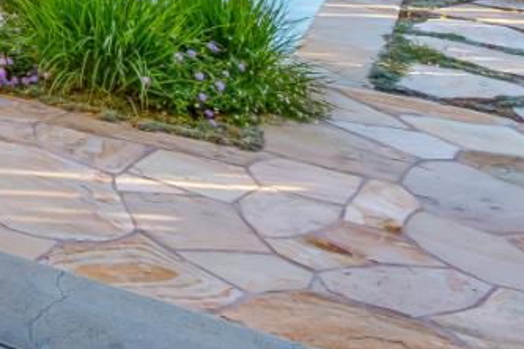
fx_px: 1048
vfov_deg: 15.6
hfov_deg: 19.8
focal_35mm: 72
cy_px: -319
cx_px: -444
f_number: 11
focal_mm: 16
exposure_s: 1/125
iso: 400
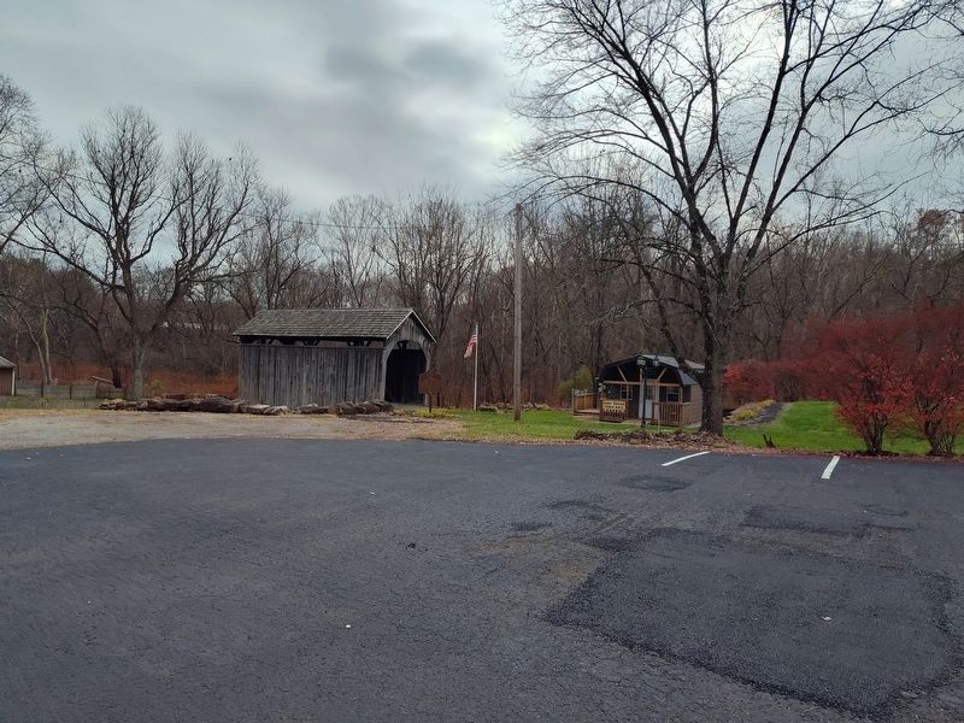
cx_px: 482
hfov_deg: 73.9
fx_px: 641
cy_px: 362
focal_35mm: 23
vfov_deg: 58.9
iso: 100
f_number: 1.8
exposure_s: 1/1208
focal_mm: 5.56
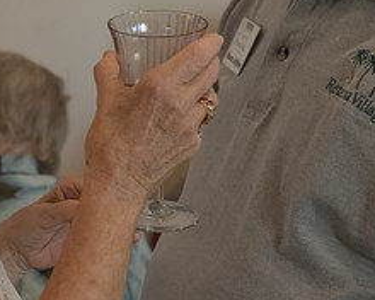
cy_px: 19
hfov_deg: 12.6
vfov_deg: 10.2
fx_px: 1665
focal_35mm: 150
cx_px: -45
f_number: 4
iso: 3600
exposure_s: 1/200
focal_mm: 52
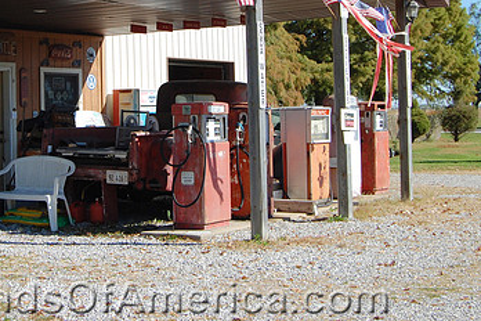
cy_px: 66
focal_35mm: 70
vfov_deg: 19.3
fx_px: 935
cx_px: 135
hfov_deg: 28.5
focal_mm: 28
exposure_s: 1/320
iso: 200
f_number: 9
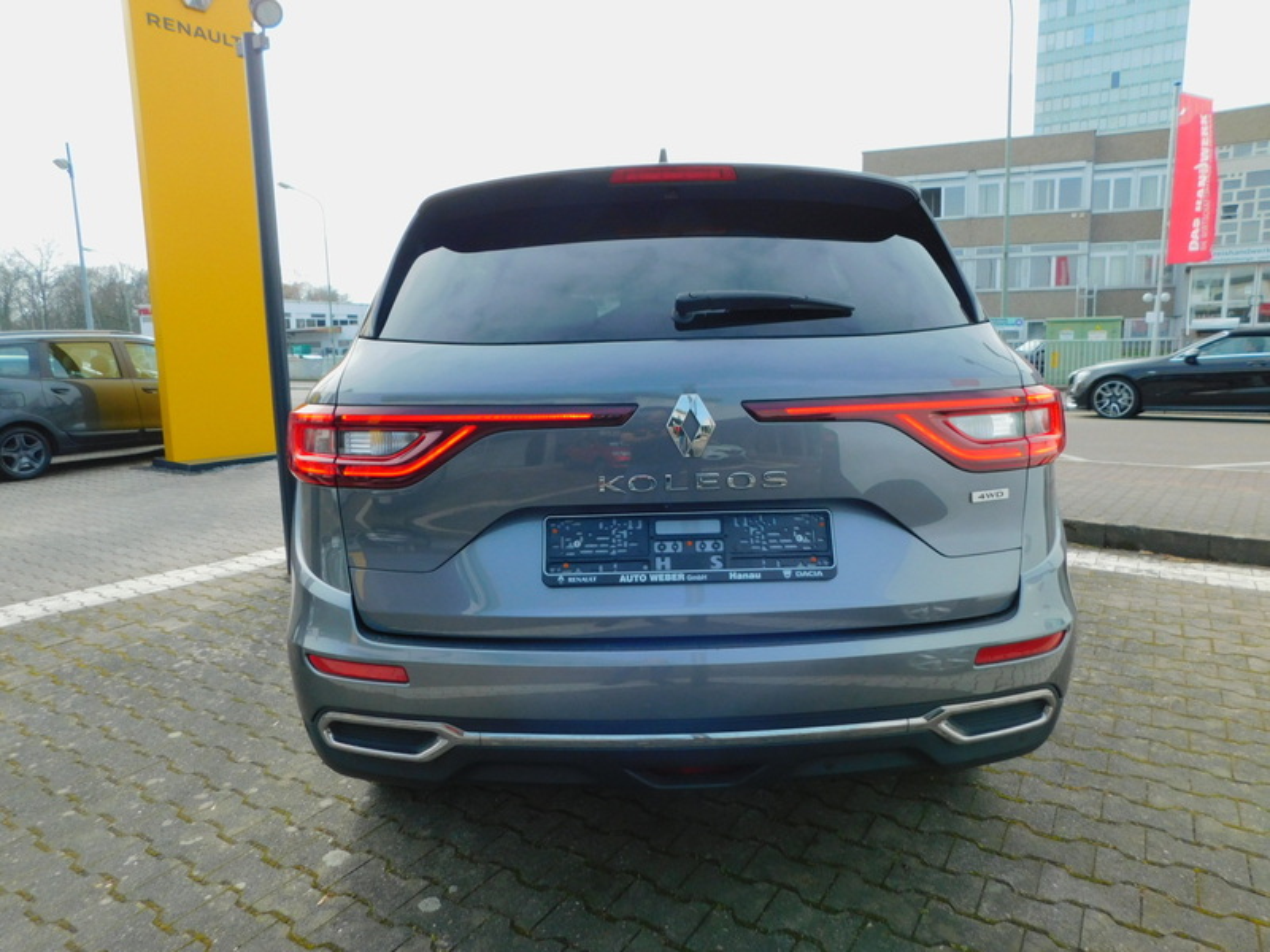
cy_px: 476
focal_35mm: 23
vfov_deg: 58.9
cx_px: 635
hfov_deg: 73.9
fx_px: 844
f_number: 3
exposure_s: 1/400
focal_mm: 4
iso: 125
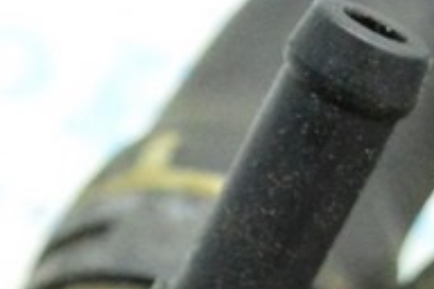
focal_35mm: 256
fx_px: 3086
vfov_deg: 5.3
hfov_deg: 7.9
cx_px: -264
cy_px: 487
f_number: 4.5
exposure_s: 1/200
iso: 6400
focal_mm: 32
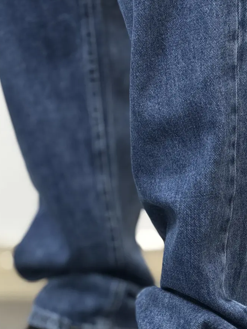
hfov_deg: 8.9
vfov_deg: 11.9
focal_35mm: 166
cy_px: 223
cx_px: 130
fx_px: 1579
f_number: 2.8
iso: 320
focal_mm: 15.66
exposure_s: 1/100
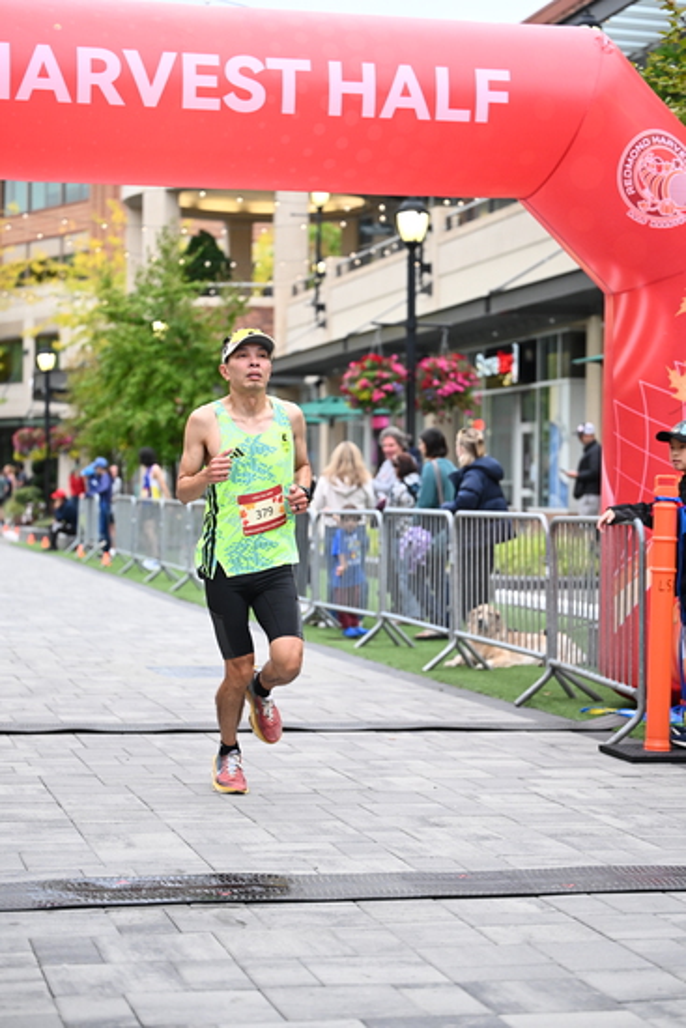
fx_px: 2057
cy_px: 514
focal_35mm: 72
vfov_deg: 28.1
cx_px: 343
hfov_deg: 18.9
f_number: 2.8
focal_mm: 72
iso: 1600
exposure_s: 1/1250
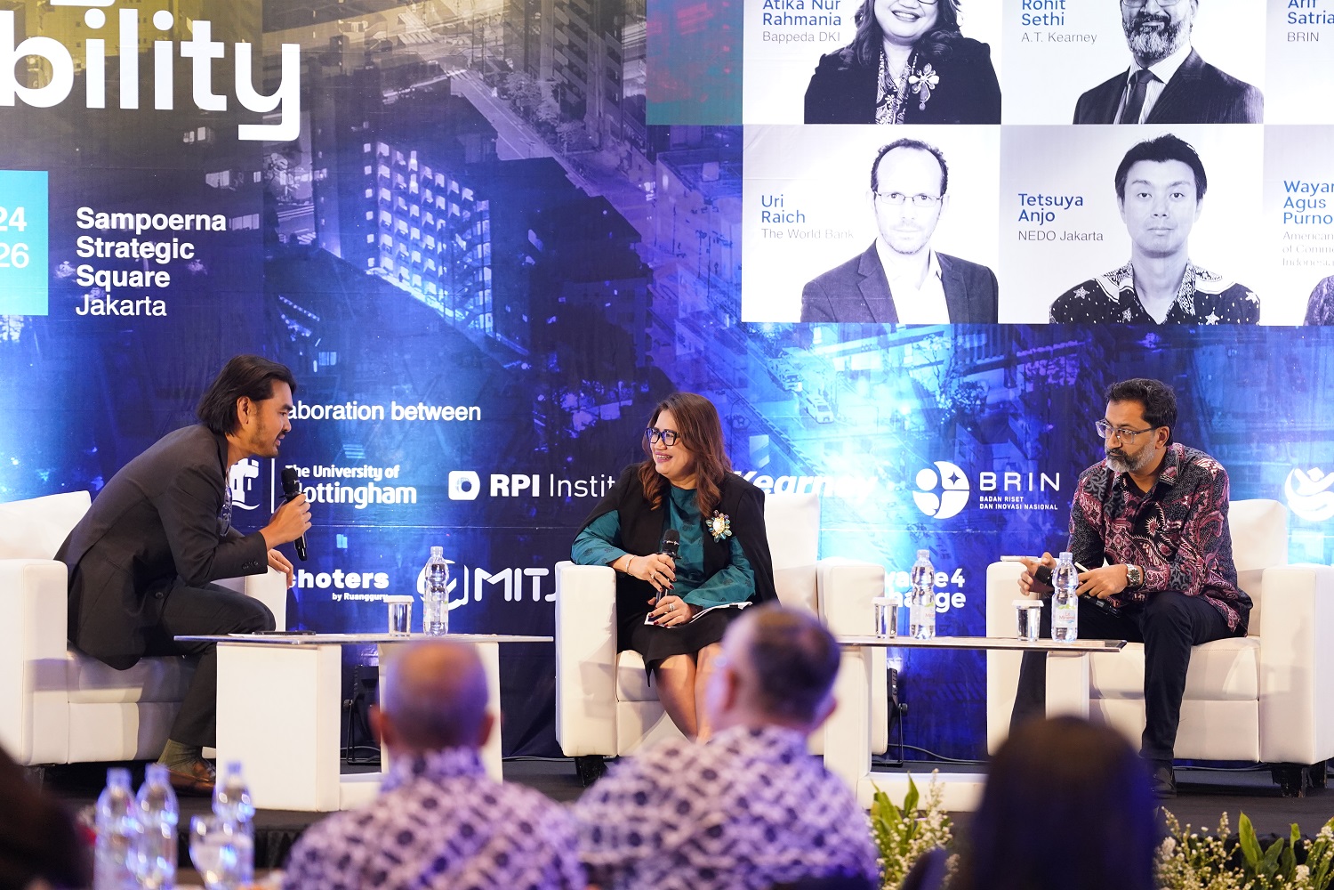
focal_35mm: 167
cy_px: 445
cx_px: 667
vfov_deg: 8.2
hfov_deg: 12.3
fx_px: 6188
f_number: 2.8
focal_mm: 167
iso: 3200
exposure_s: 1/100
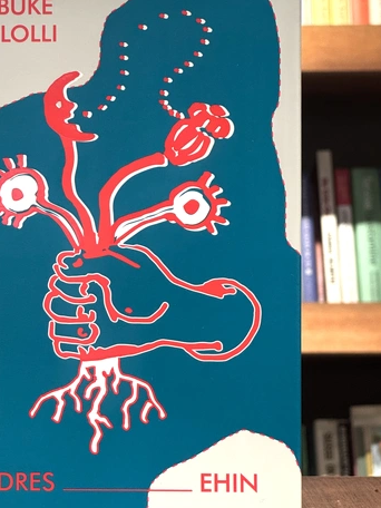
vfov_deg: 17.1
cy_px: 228
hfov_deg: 12.8
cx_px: 102
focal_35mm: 115
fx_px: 1688
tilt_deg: -0.6
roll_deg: -0.7
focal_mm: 9
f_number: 2.8
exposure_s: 1/60
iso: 250
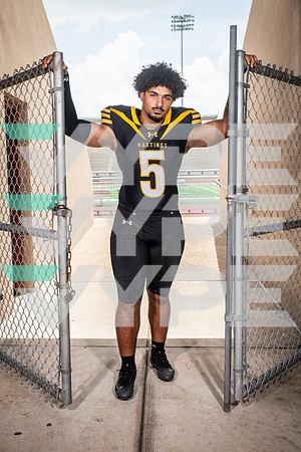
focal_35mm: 40
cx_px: 150
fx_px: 502
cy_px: 226
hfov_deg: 33.4
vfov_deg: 48.5
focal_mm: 40
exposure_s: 1/400
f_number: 7.1
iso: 160
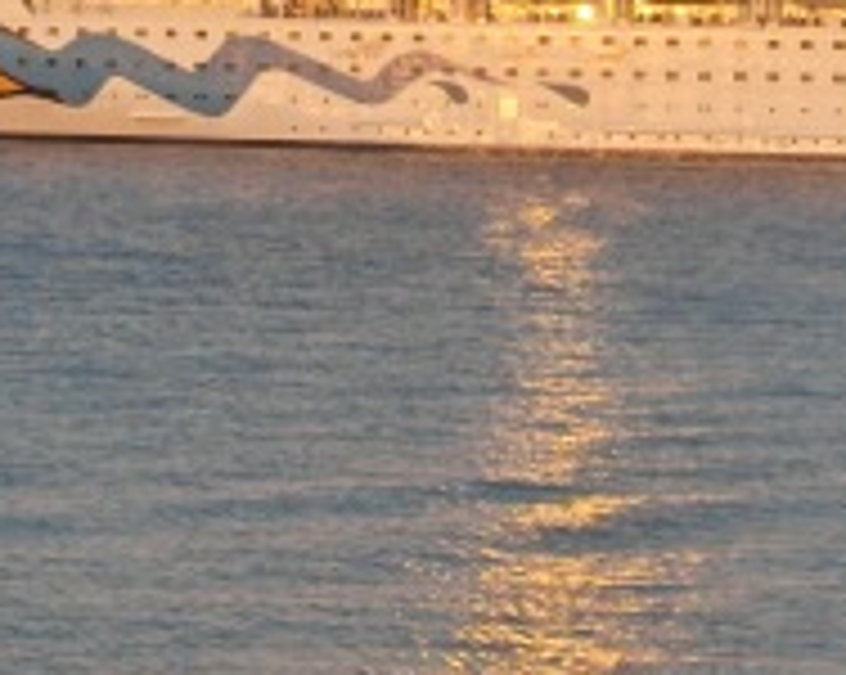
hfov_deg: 13.5
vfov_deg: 10.7
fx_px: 3552
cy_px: -27
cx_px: 155
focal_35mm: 142
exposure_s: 1/238
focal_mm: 8
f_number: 4.8
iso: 100
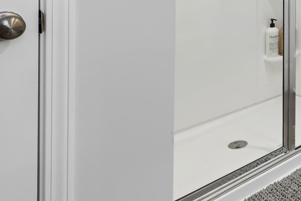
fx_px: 351
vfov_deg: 28.3
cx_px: 357
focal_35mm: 42
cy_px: -33
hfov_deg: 36.4
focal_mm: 16
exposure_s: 1/10
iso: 400
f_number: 8
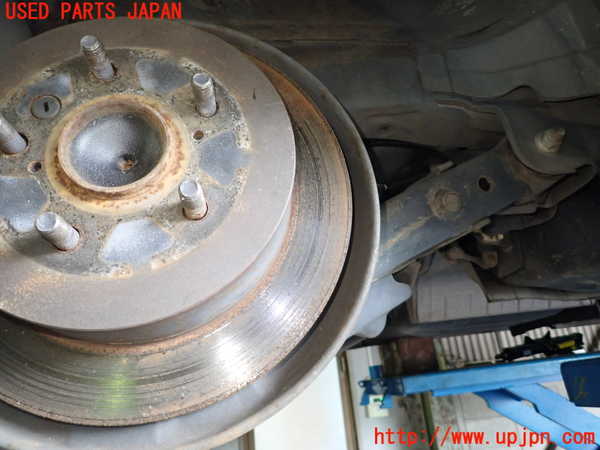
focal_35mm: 25
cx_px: 300
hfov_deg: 69.4
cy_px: 225
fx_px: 433
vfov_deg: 54.9
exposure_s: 1/30
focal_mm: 4.5
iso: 400
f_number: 2
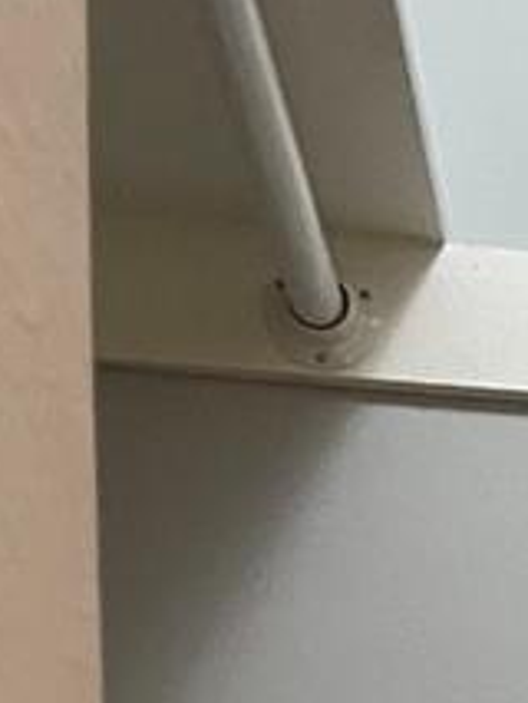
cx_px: 1462
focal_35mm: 141
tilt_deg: +1.1
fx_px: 2865
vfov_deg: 12.2
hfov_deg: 9.0
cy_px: 1472
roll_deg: +0.5
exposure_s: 1/60
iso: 320
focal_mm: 5.1
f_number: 1.6
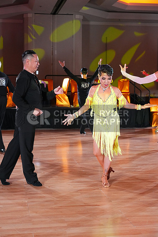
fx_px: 395
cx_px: 79
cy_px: 118
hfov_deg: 22.6
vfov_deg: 33.4
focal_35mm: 60
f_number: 4.5
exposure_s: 1/400
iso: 5000
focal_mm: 60
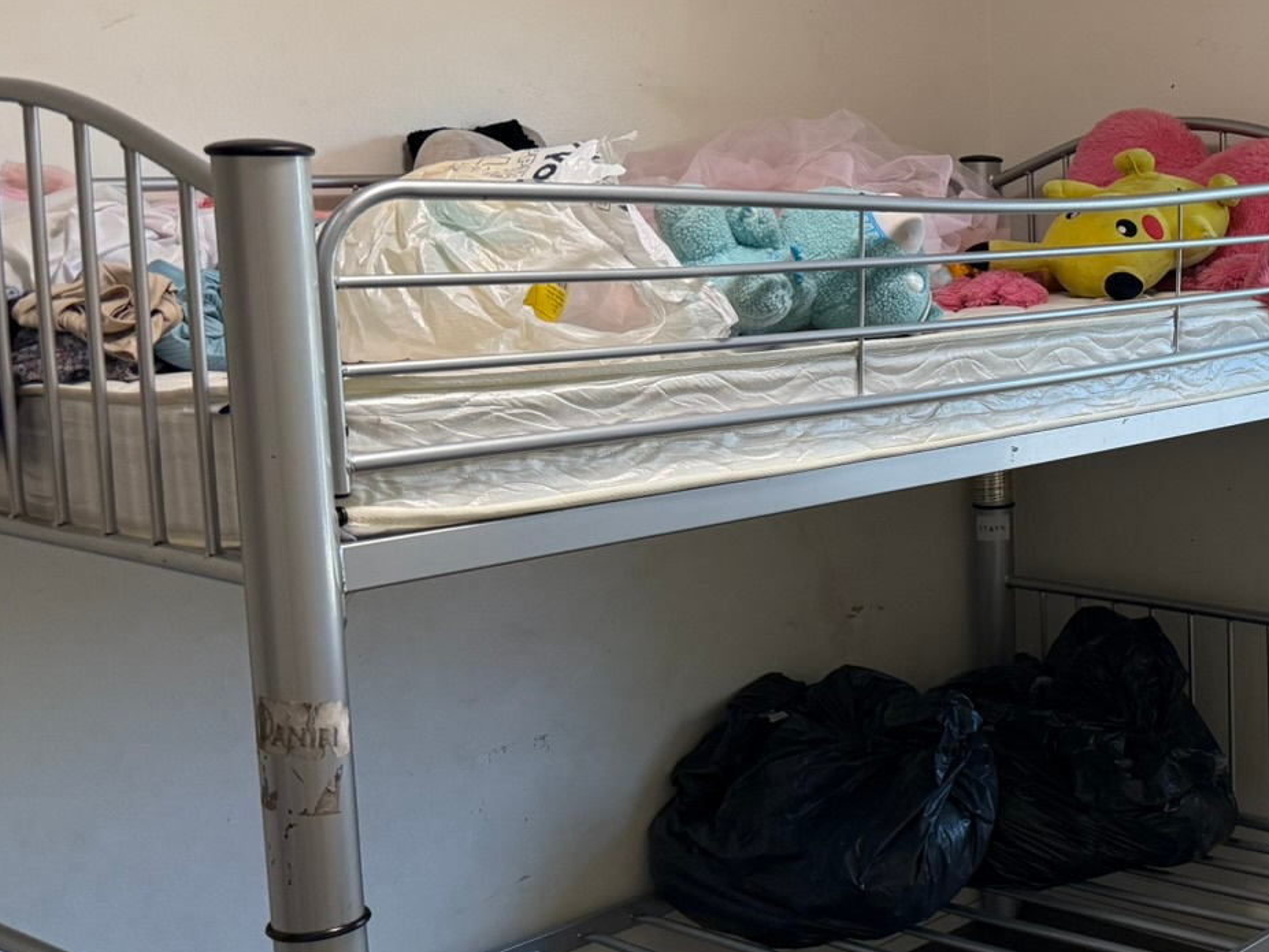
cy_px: 425
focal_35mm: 53
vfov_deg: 27.5
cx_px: 1333
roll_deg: +0.7
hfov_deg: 32.6
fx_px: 1944
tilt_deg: -6.1
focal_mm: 6.76
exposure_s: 1/131
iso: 200
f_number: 1.78
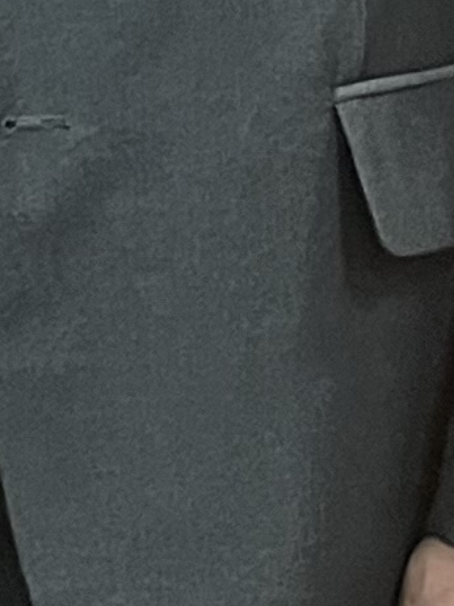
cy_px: -470
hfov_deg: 5.4
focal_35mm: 227
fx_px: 3973
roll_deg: -1.1
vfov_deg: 8.4
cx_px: -1617
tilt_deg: -5.0
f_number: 1.6
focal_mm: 5.1
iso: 250
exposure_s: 1/50
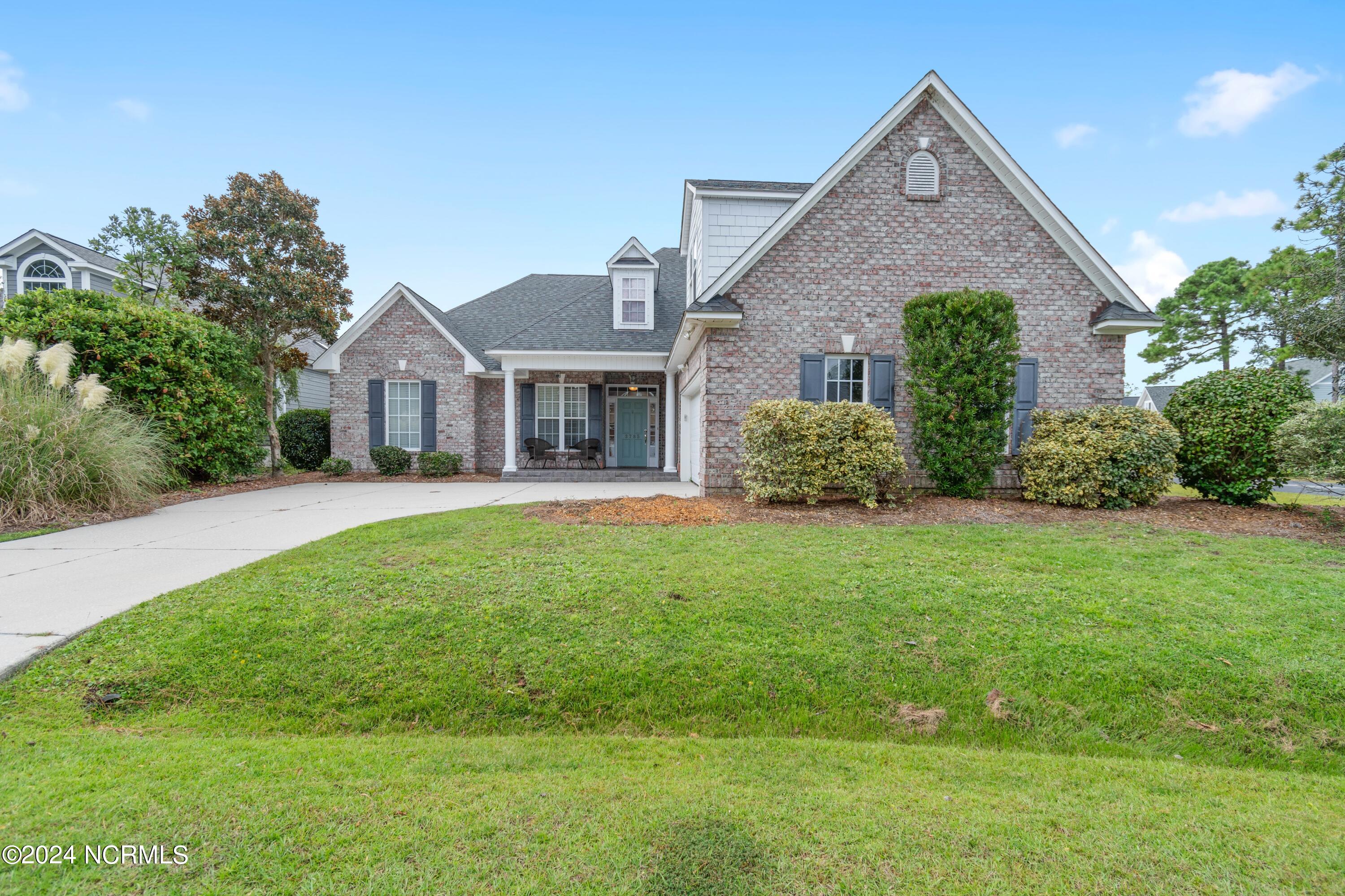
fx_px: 560
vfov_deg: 77.3
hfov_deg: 100.4
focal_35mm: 15
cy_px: 448
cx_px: 672
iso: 100
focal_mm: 10
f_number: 5
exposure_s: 1/100
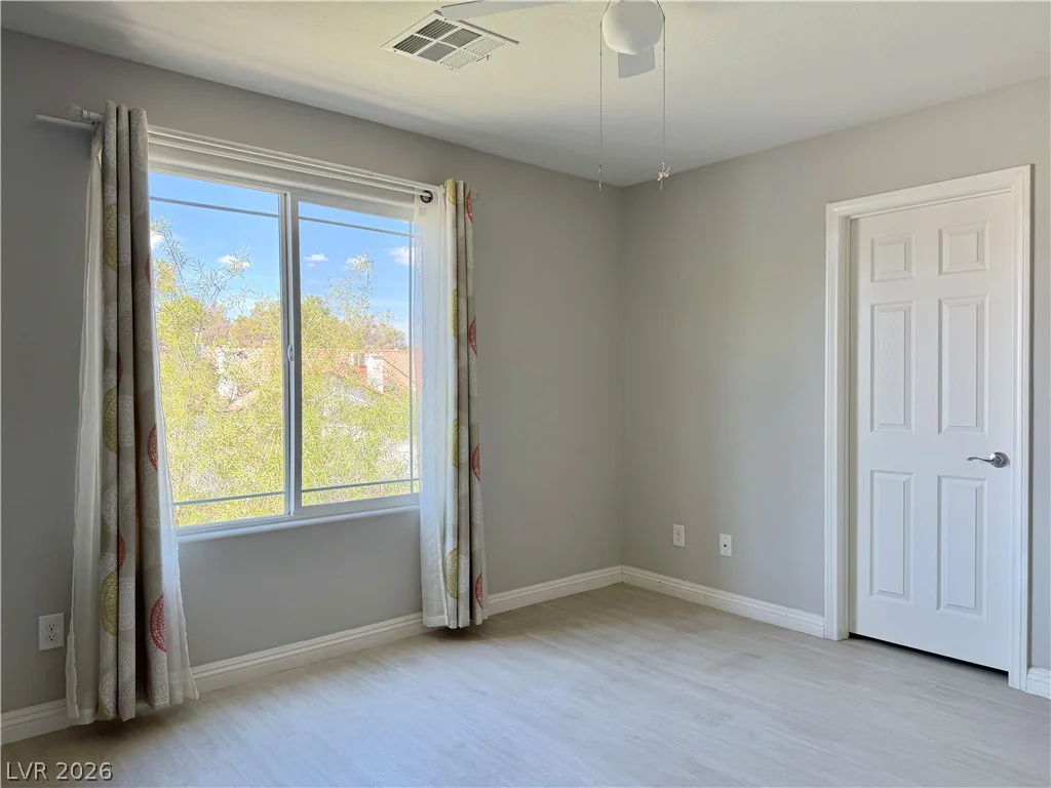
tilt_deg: -1.7
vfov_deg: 56.8
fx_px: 729
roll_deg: -0.2
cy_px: 394
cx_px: 526
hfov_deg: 71.6
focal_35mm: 24
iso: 80
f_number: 1.78
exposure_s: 1/209
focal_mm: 6.76
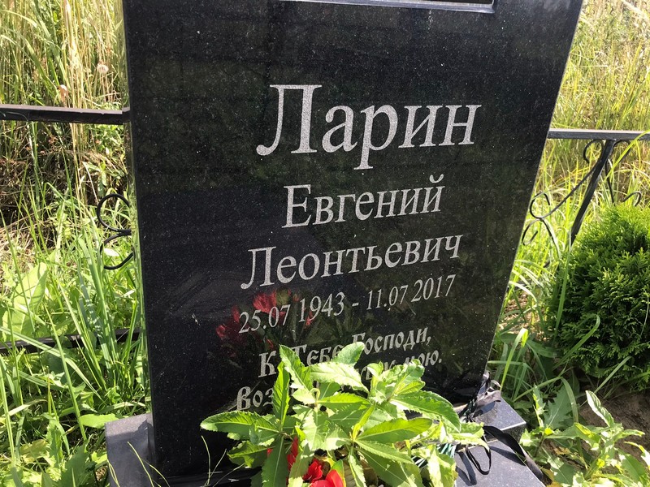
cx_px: 325
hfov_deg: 63.4
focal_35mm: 28
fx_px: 526
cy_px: 244
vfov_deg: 49.7
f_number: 1.8
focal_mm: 3.99
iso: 20
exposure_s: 1/602
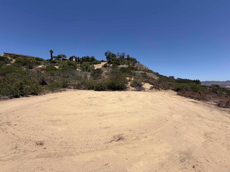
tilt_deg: -0.1
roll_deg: +0.1
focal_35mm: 14
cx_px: 115
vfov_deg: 85.7
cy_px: 86
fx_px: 93
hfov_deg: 102.1
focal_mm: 2.22
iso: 20
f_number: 2.2
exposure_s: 1/1087
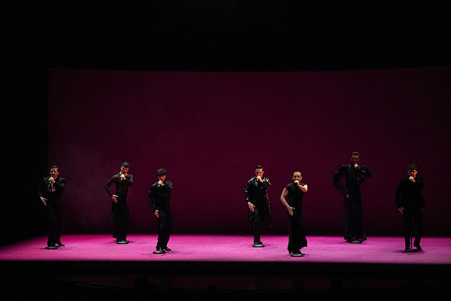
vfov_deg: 9.9
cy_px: 150
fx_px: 1742
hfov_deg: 14.8
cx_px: 226
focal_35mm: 139
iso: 25600
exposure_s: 1/400
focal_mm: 139
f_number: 8
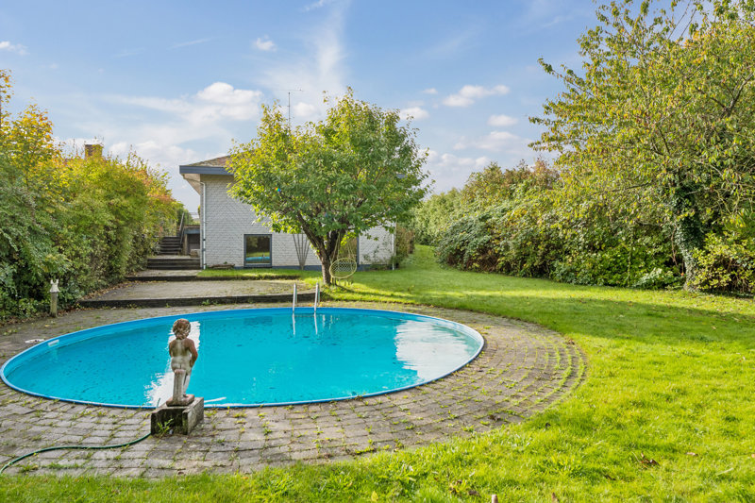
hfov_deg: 73.8
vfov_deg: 53.1
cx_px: 378
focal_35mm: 24
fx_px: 503
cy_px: 252
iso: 250
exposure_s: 1/80
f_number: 13
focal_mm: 24
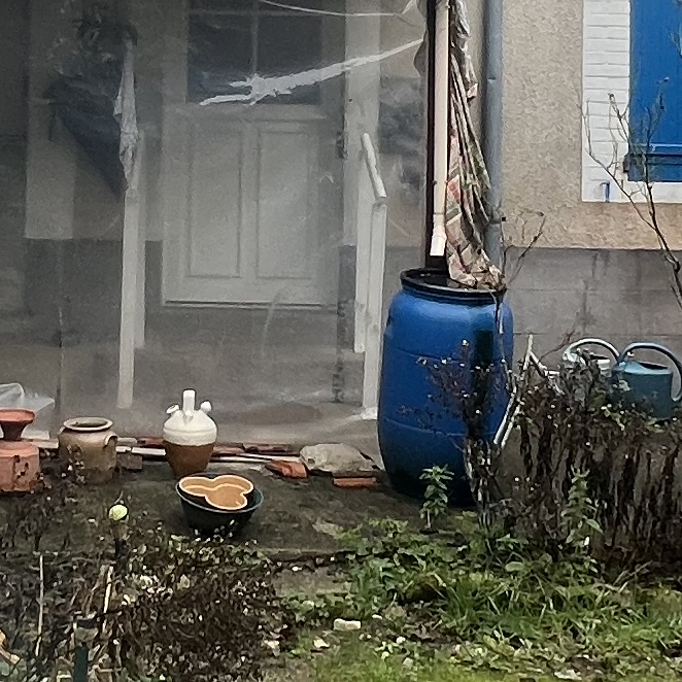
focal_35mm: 70
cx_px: 229
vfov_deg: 24.0
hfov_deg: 24.5
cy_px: 64
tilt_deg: +2.4
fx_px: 1560
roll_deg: -0.9
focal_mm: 1.57
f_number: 1.8
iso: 40
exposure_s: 1/99
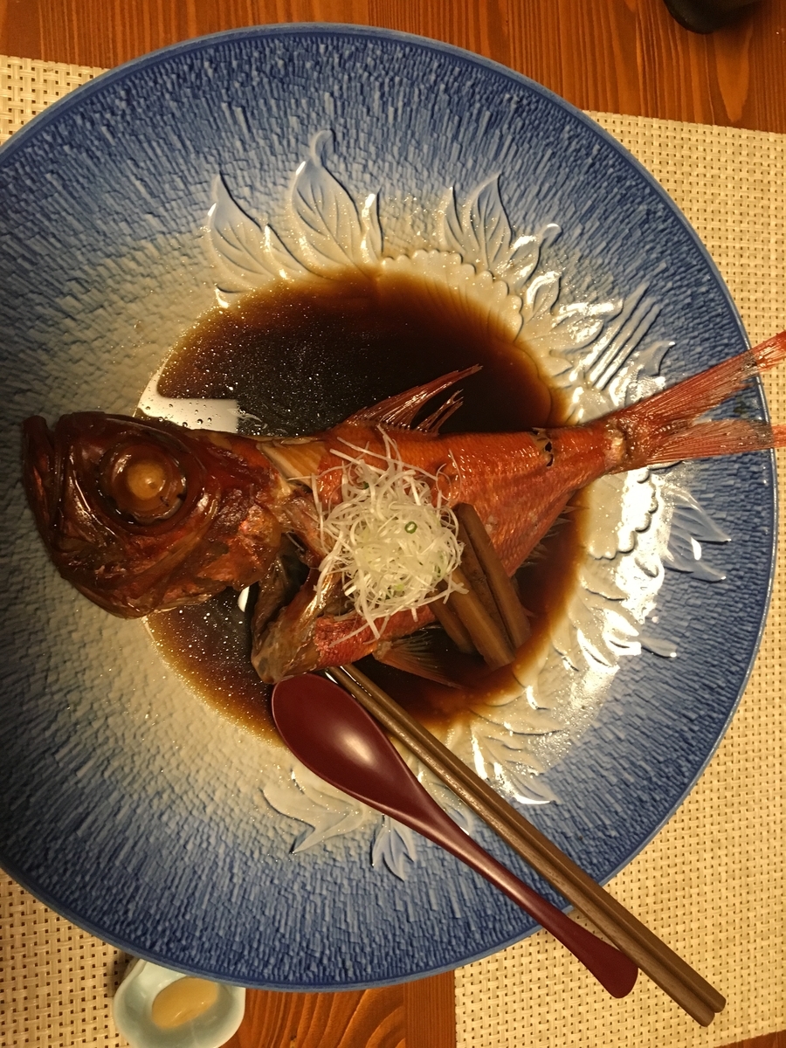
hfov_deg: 48.2
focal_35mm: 29
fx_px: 878
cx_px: 393
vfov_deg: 61.7
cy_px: 524
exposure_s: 1/24
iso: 200
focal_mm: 4.15
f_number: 2.2
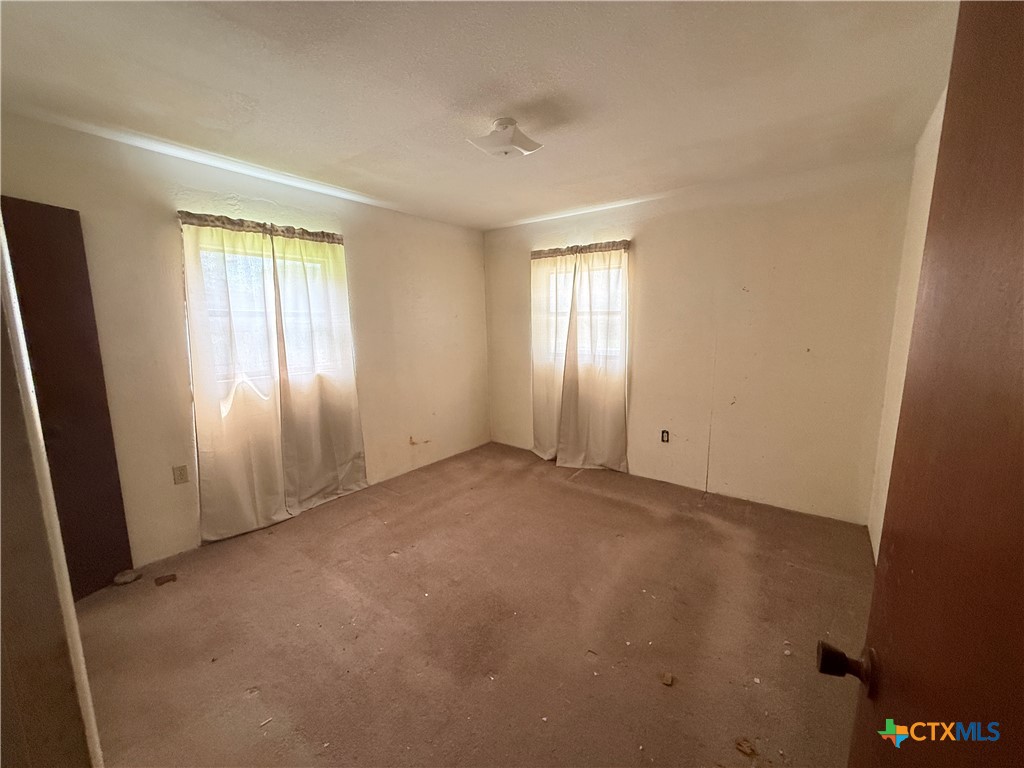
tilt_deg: -8.1
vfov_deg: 85.7
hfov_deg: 102.1
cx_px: 512
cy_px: 384
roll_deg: +0.2
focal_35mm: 14
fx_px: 414
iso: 400
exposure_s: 1/60
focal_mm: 2.22
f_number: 2.2
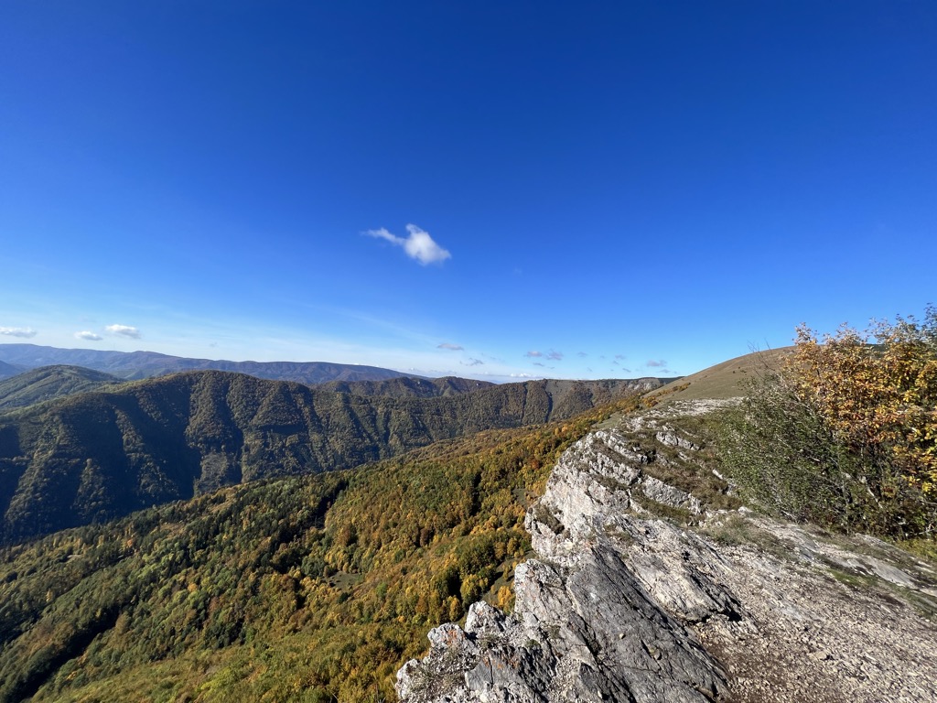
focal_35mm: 13
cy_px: 352
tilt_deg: +4.2
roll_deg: -3.7
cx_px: 468
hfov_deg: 106.2
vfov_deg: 89.9
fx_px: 352
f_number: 1.8
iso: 32
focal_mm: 1.57
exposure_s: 1/1783
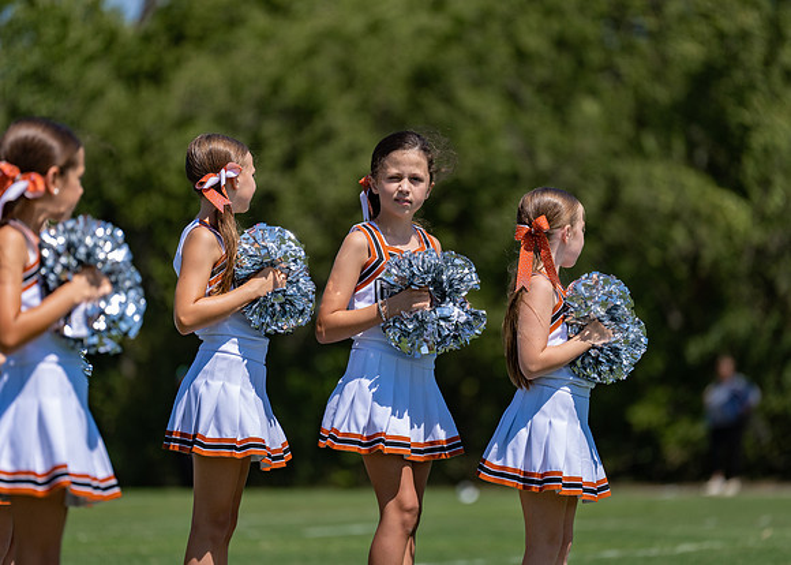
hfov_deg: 9.5
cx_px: 396
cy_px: 282
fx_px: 4761
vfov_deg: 6.8
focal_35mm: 212
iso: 100
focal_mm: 200
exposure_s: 1/2500
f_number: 2.8
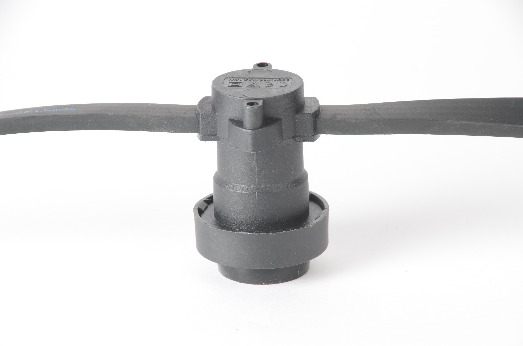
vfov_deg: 4.9
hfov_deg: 7.4
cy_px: 173
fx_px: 4023
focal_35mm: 278
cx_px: 262
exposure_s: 1/60
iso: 100
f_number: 16
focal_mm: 185
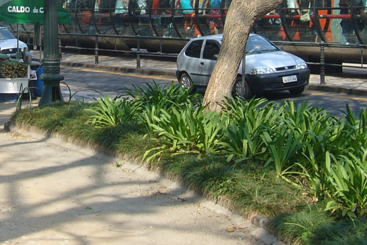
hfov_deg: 20.1
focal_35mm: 101
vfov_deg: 13.4
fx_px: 1030
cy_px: 18
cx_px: 105
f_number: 5.6
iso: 64
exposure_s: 1/125
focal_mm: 5.8
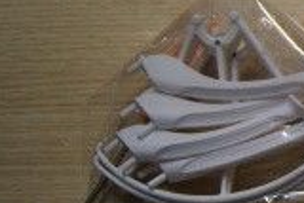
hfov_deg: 15.3
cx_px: 601
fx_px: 913
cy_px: 53
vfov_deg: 12.7
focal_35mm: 108
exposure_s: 1/30
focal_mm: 18
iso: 200
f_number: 3.5
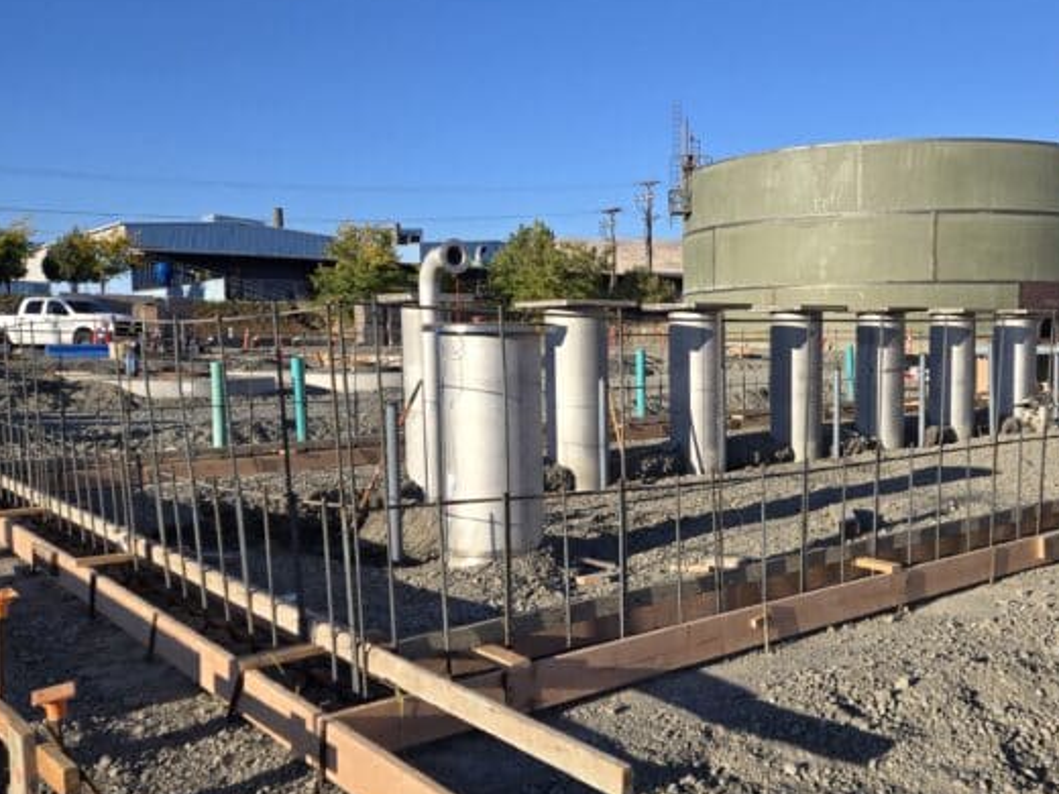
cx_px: 696
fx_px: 1040
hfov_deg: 53.0
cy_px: 426
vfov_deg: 41.8
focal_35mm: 34
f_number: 1.8
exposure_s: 1/1517
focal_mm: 5.4
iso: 25
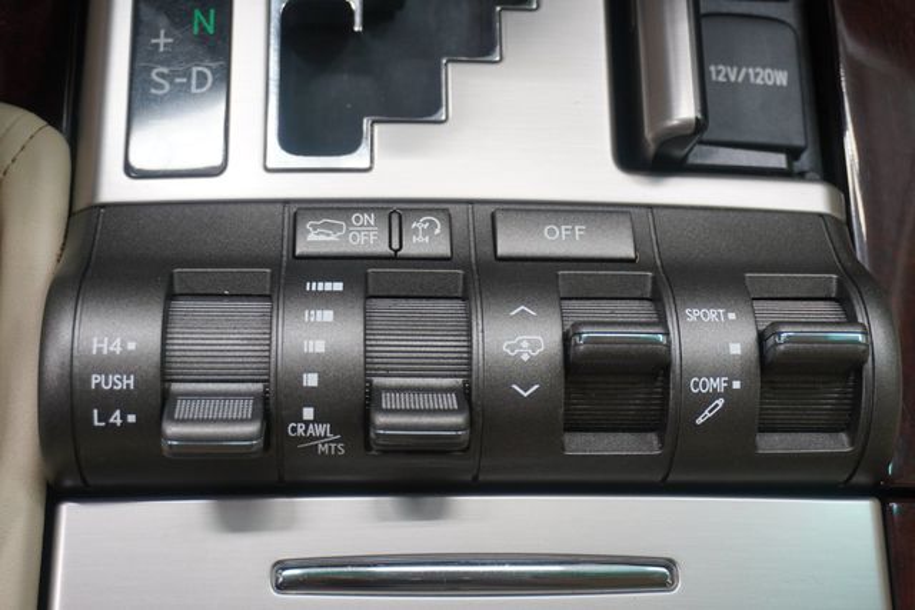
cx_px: 458
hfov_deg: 38.2
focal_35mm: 52
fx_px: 1322
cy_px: 305
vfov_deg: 26.0
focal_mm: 35
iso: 400
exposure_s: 1/60
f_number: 5.6
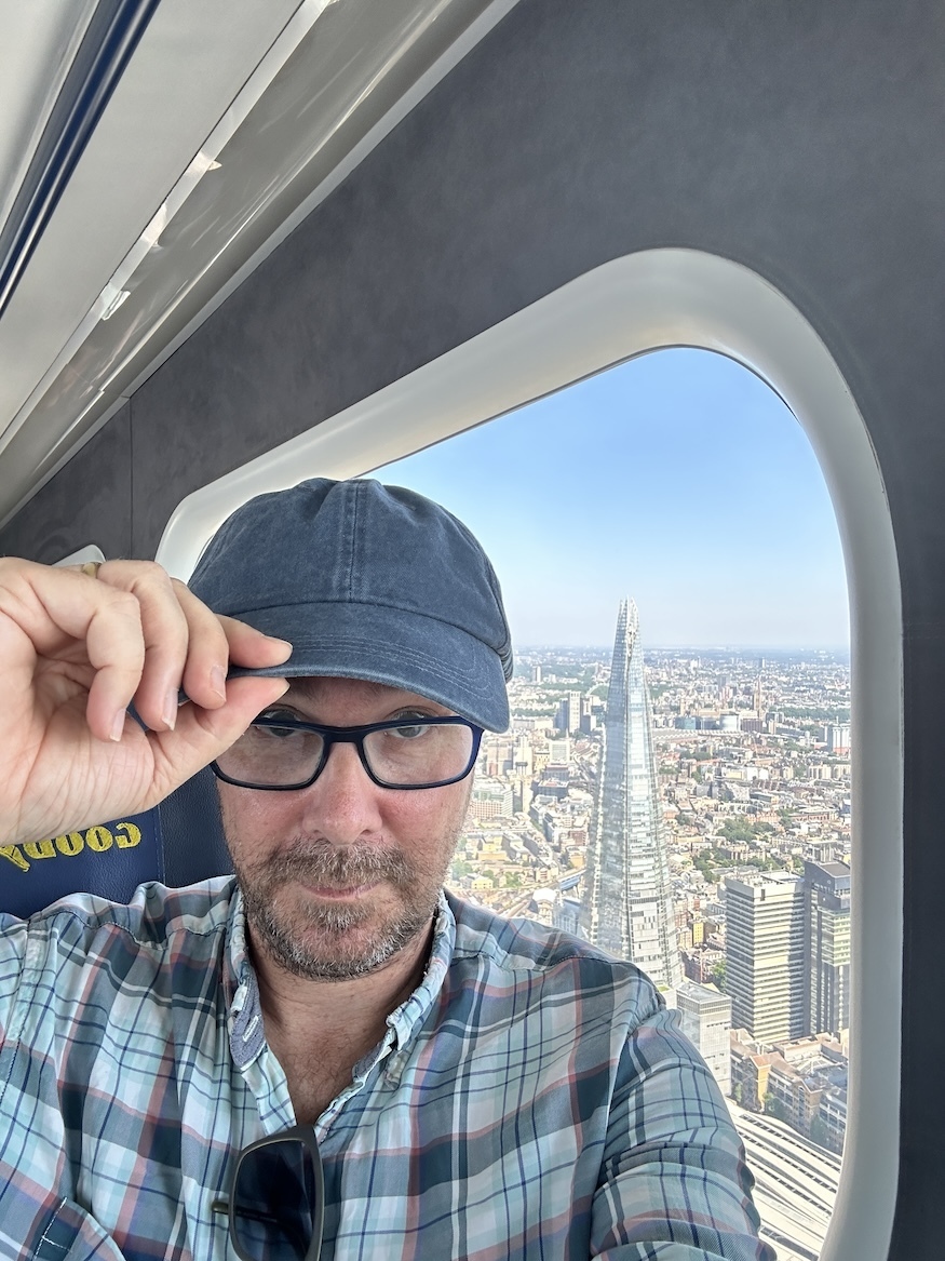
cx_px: 472
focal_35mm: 23
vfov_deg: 73.9
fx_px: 837
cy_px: 630
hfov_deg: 58.9
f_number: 1.9
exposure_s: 1/169
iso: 40
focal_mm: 2.69
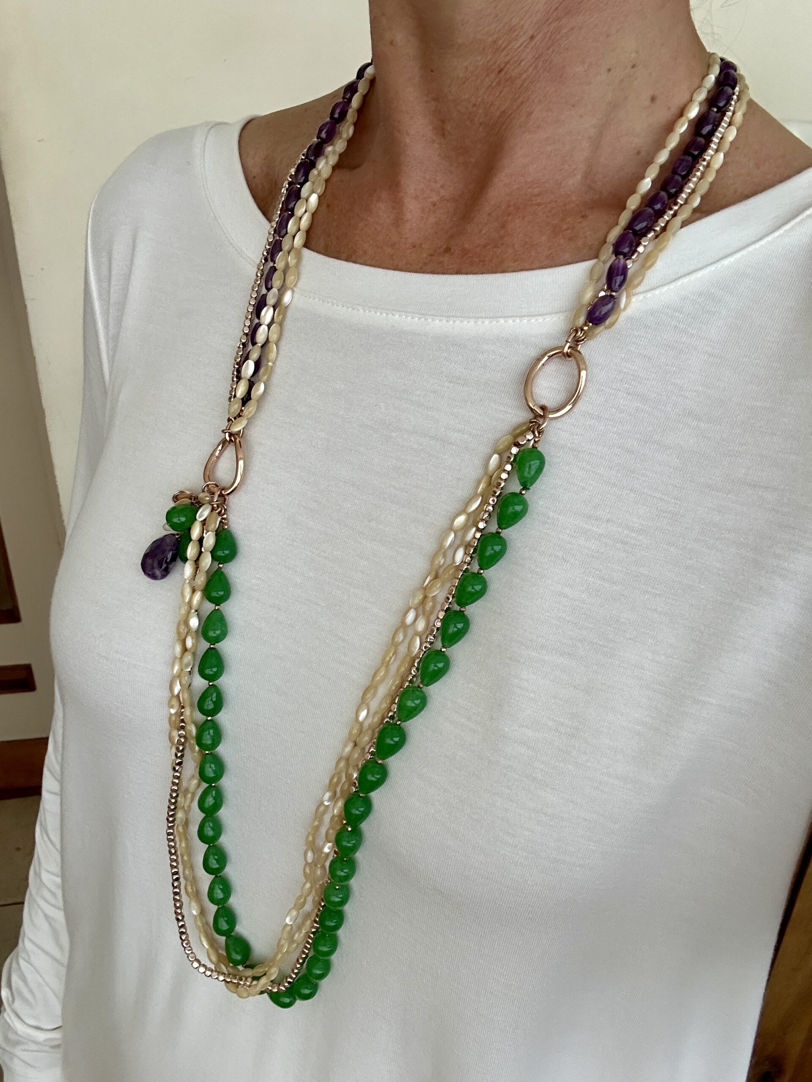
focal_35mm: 30
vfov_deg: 60.0
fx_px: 938
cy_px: 541
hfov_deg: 46.8
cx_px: 406
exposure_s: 1/64
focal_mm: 2.69
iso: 80
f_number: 1.9
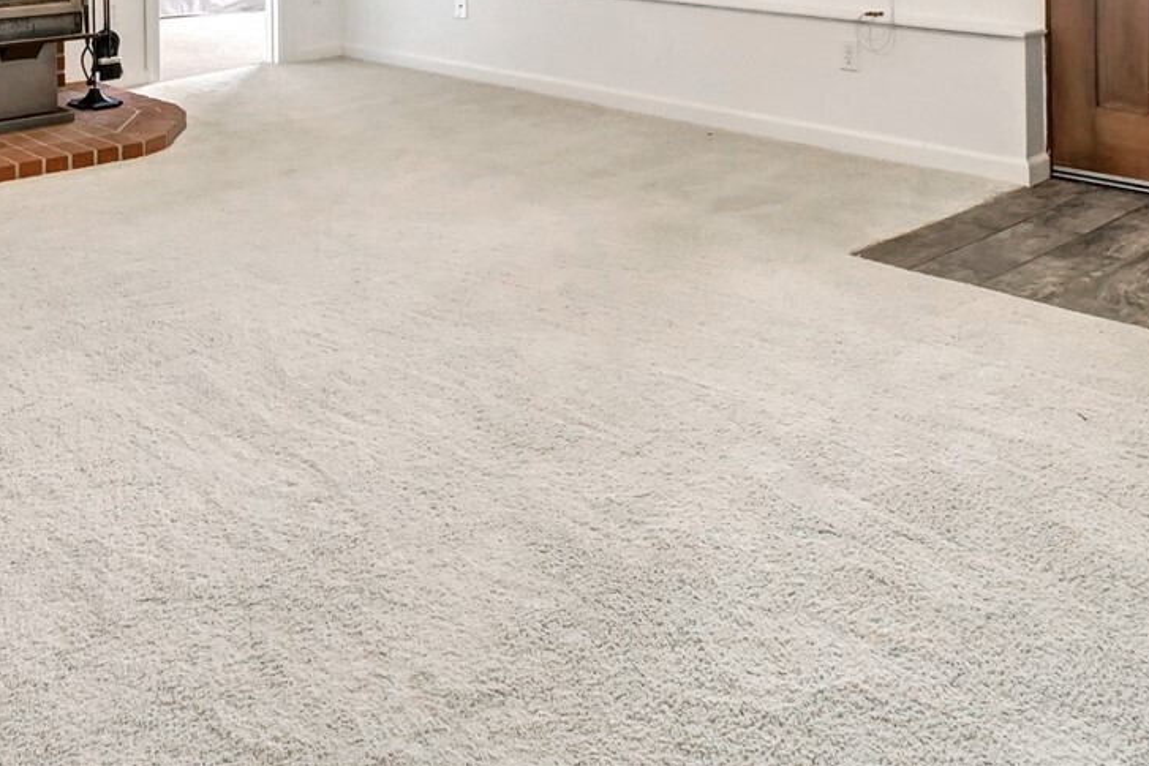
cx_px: 263
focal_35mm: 35
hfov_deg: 51.7
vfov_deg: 32.2
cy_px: -126
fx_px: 1117
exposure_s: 1/8
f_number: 11
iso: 3200
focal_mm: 10
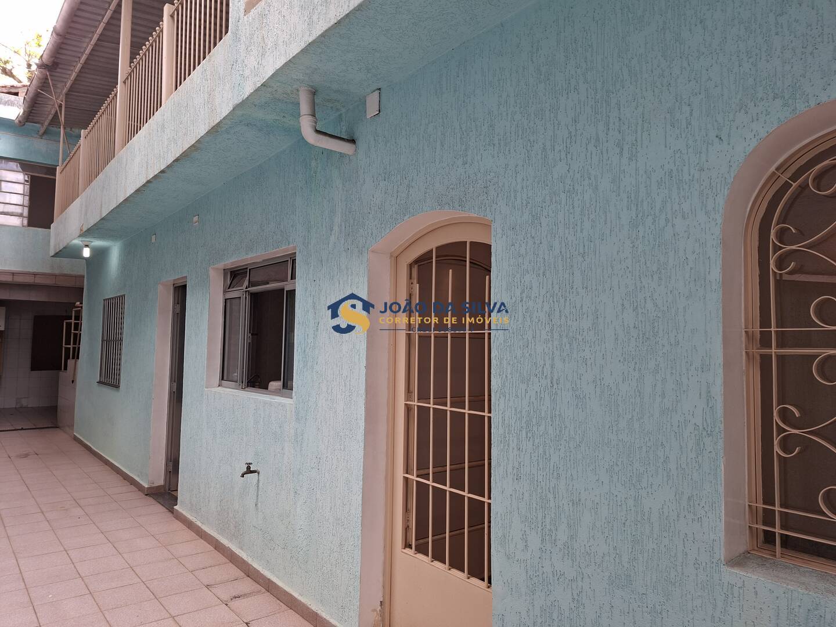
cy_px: 314
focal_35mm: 23
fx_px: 555
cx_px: 418
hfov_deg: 73.9
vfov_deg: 58.9
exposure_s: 1/124
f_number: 1.8
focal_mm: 5.54
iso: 50
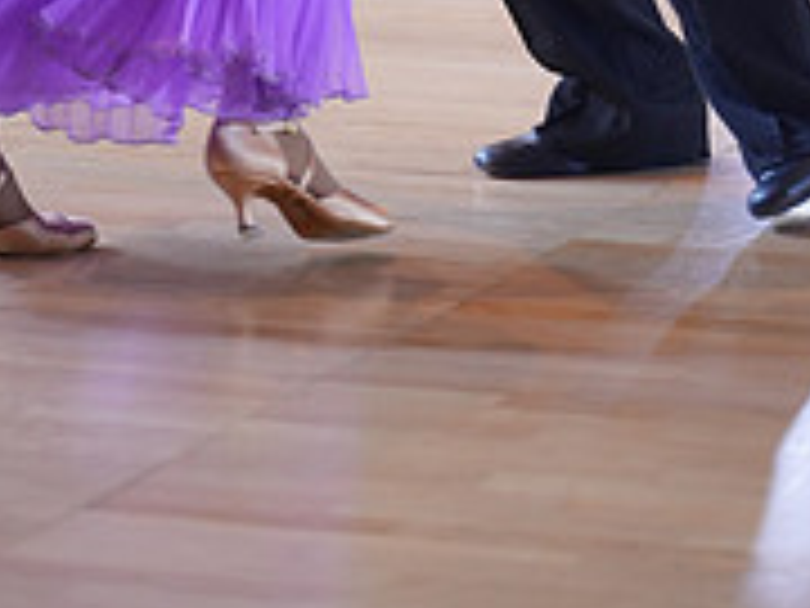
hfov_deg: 8.8
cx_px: 394
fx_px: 5288
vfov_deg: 6.4
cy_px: -680
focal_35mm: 226
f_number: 2
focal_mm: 73
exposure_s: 1/500
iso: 1250
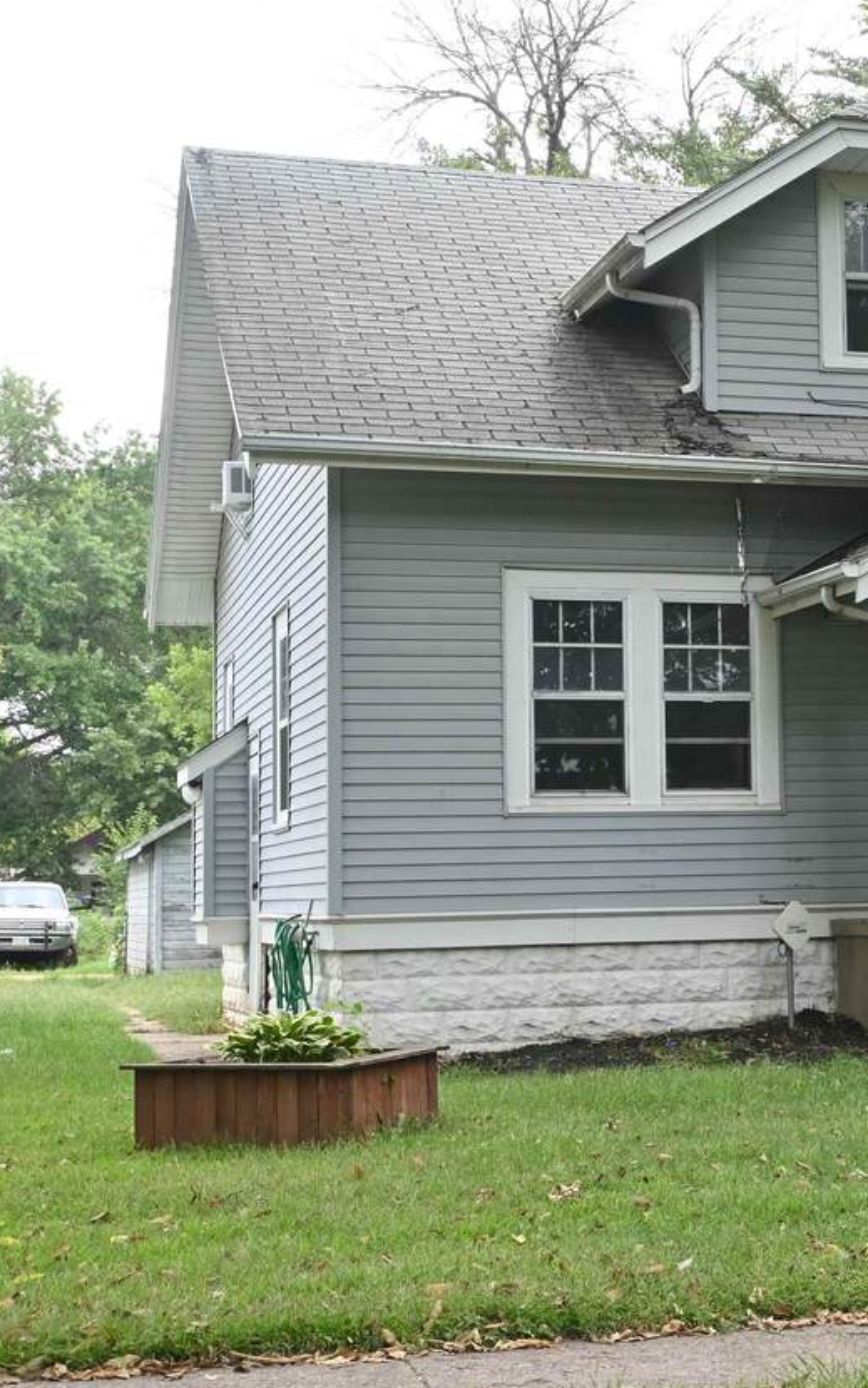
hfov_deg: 18.9
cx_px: 952
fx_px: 2497
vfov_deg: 31.1
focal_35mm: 66
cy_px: 690
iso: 400
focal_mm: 28
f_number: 11
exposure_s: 1/50
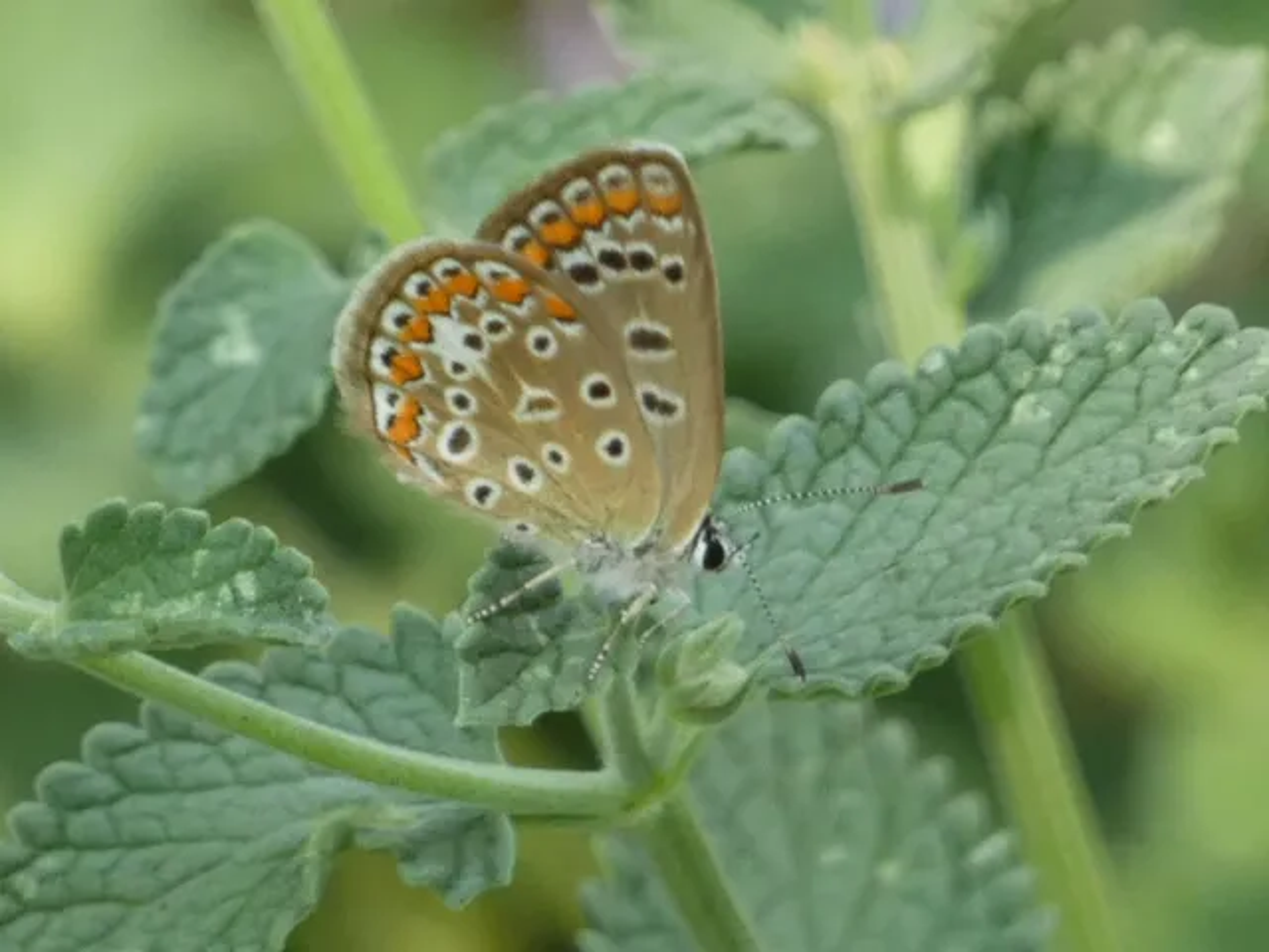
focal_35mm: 566
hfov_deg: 3.5
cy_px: 476
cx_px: 634
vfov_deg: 2.6
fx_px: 20749
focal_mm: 101.4
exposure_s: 1/100
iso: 160
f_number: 5.6
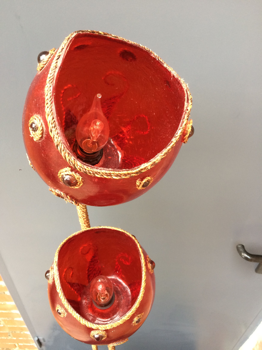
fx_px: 293
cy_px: 175
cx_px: 131
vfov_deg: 61.7
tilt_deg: -46.1
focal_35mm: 29
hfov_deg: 48.2
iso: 64
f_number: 2.2
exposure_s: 1/33
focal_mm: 4.15
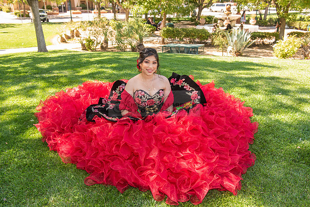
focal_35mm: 34
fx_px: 293
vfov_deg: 38.9
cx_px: 155
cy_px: 104
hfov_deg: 55.8
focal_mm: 34
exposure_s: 1/200
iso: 500
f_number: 6.3
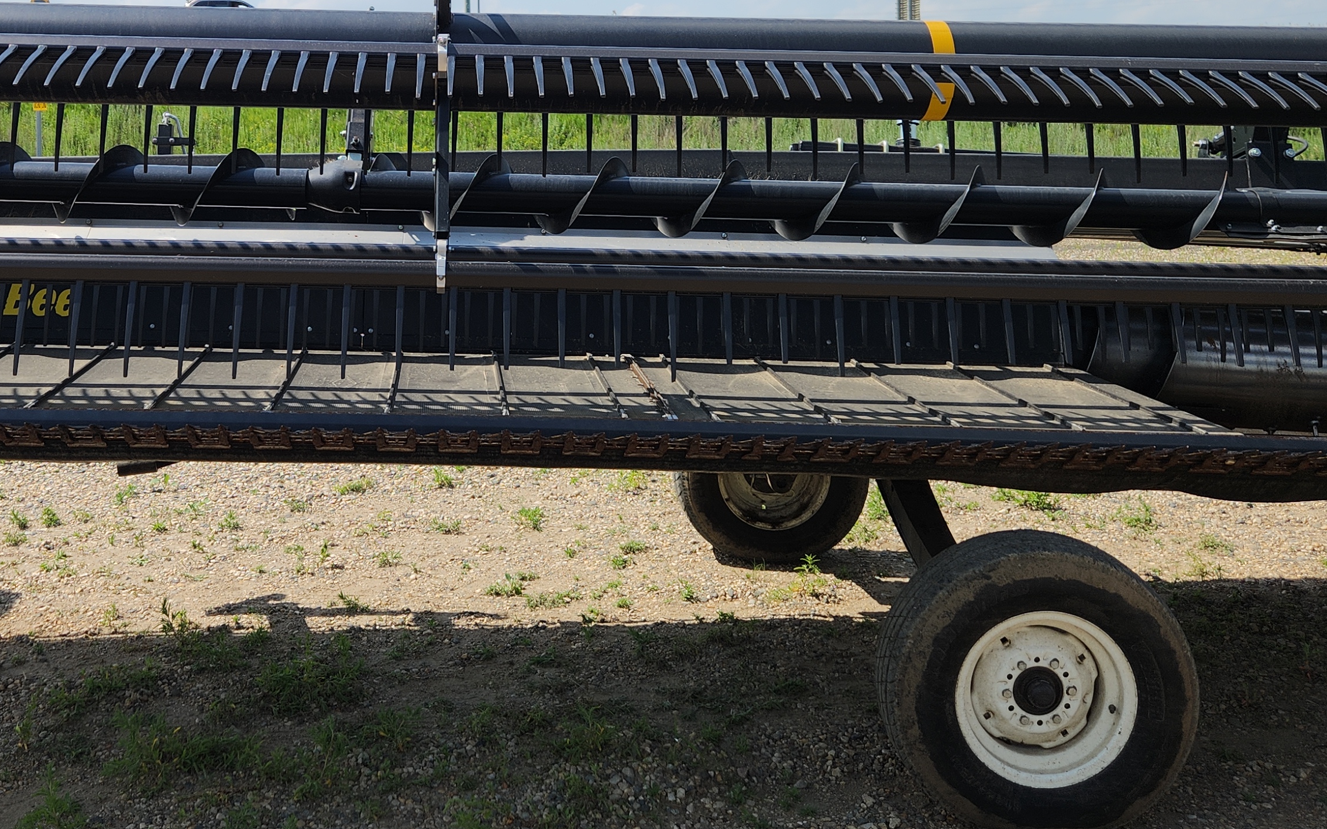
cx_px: 451
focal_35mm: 43
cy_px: 177
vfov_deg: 29.2
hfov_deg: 45.6
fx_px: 1555
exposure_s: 1/1844
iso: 20
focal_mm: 5.4
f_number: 1.8
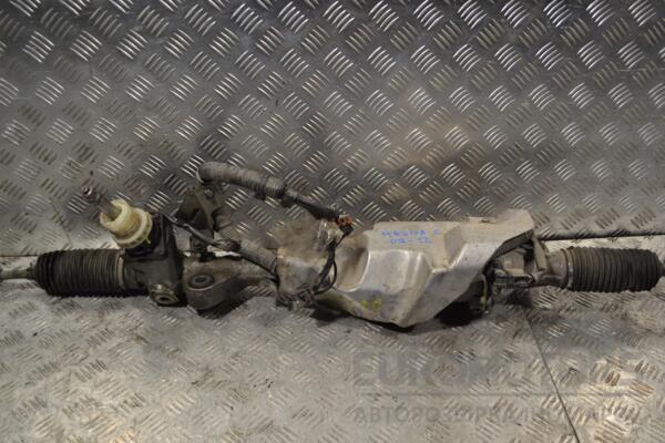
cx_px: 332
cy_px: 222
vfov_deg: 36.9
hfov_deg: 53.1
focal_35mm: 36
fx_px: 665
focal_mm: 24
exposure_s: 1/40
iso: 100
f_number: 4
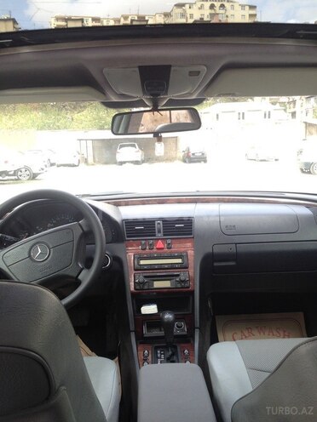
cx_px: 158
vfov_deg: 55.4
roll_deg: +0.8
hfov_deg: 42.9
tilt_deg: -7.4
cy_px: 211
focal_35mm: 33
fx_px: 403
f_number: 2.4
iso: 50
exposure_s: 1/120
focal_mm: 4.12
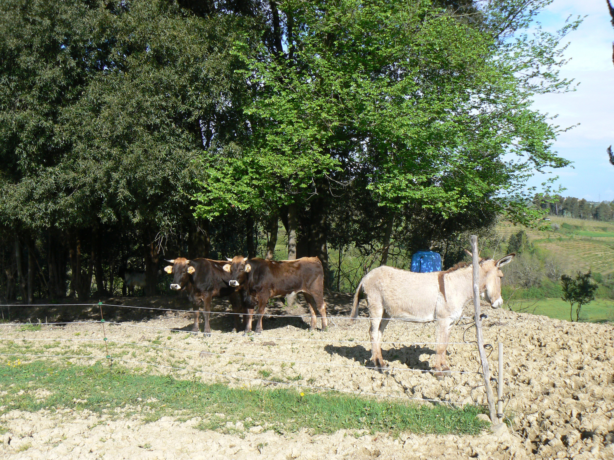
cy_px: 230
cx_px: 307
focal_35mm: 36
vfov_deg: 39.7
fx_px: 639
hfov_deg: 51.4
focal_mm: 6
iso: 80
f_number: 5.6
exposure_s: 1/320
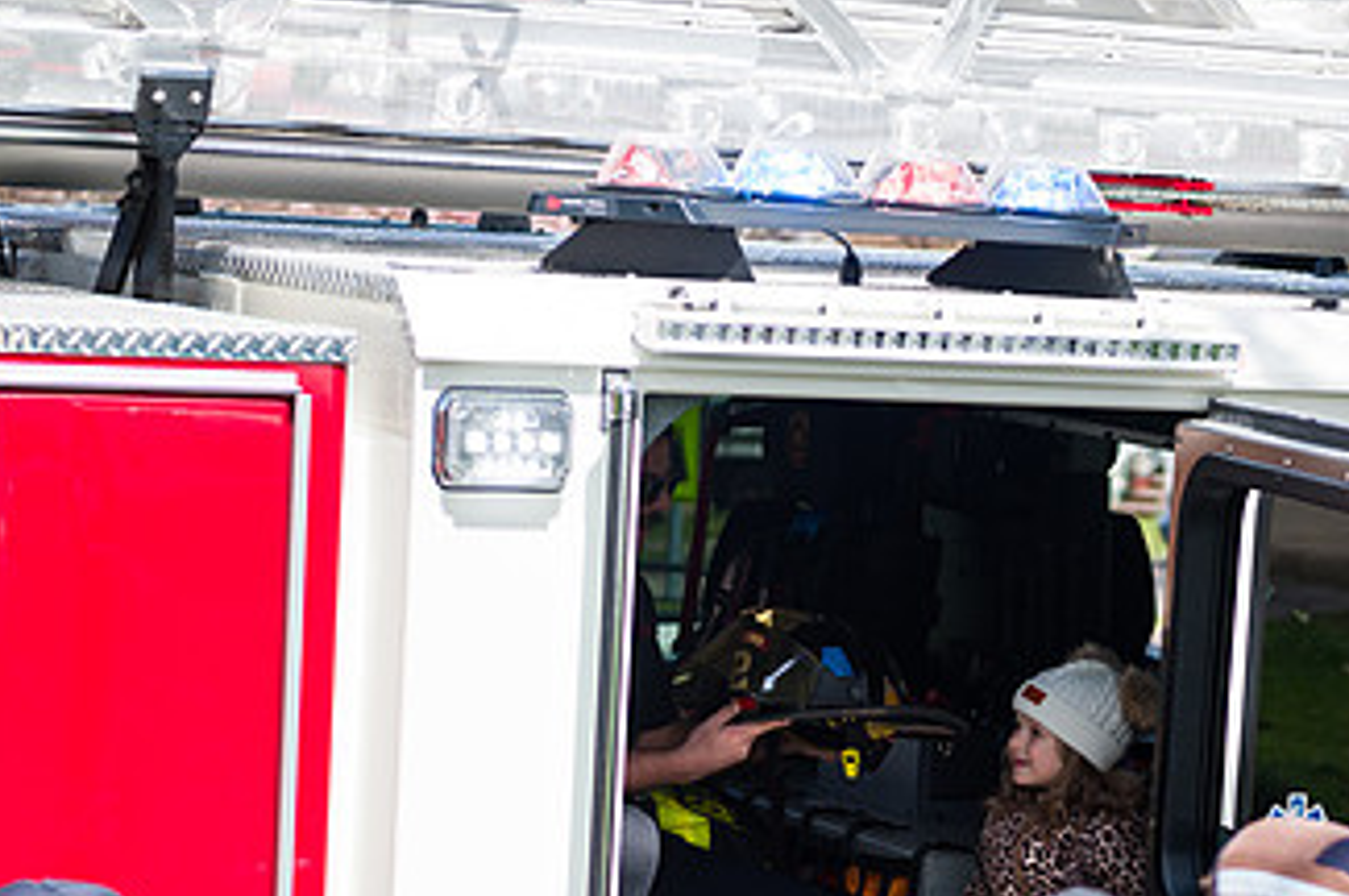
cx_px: 1058
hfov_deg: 16.3
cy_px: 780
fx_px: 4679
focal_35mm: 125
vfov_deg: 10.9
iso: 200
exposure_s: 1/1600
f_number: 4
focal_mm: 70
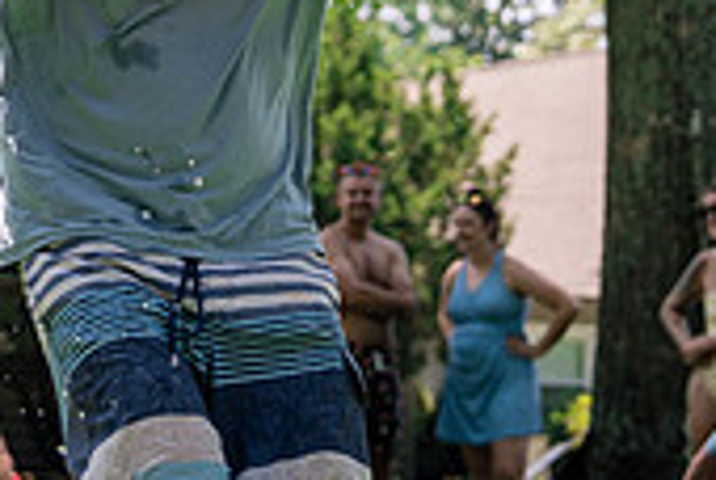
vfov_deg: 8.4
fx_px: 3188
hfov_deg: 12.8
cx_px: 177
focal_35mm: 160
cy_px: -221
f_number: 2.8
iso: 250
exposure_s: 1/2000
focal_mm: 47
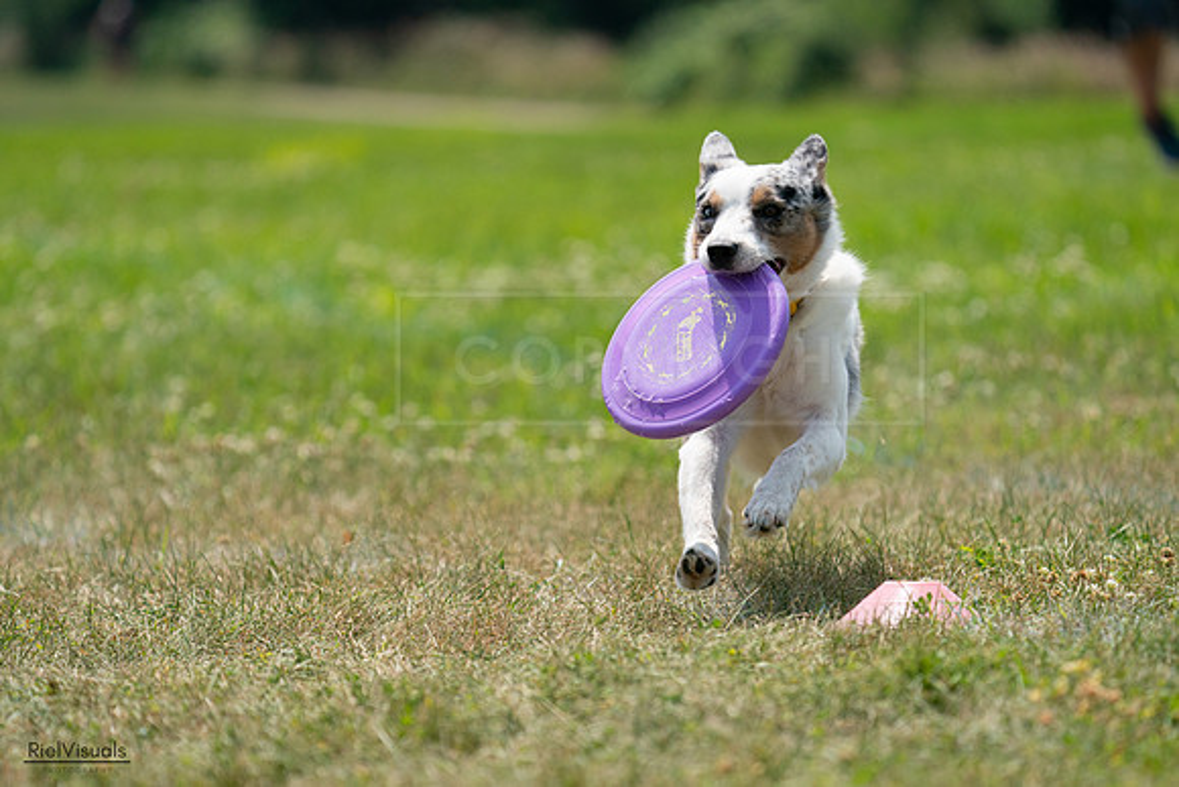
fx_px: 9368
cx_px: 590
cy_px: 394
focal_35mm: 286
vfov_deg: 4.8
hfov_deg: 7.2
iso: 800
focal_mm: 286
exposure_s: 1/4000
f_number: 5.6
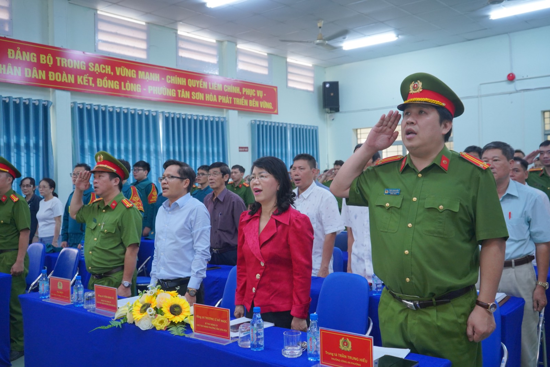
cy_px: 184
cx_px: 275
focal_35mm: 34
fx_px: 519
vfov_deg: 38.9
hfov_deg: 55.8
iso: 3200
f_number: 5
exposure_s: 1/125
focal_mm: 34
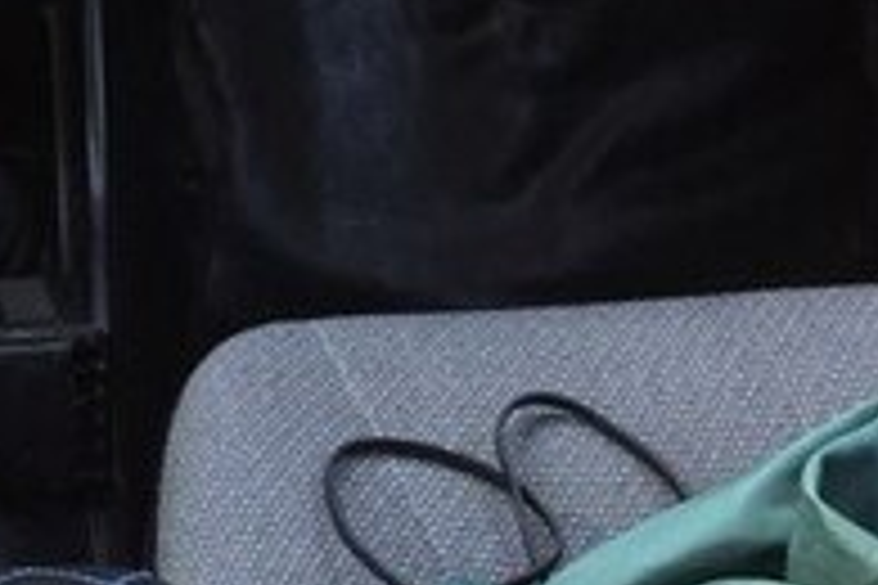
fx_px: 2487
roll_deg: -2.2
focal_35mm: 102
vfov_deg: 12.6
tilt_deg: -20.2
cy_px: -353
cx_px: -140
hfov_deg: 19.0
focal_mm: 4.15
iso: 50
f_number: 2.2
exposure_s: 1/100
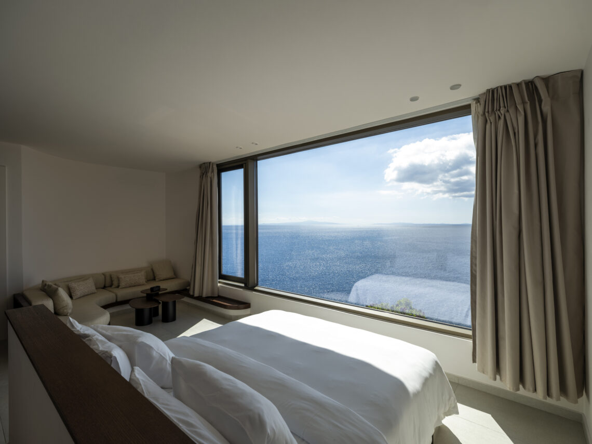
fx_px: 291
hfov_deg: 91.0
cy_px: 222
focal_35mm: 17
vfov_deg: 74.7
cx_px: 296
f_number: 11
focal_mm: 21.5
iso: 100
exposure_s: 1/800
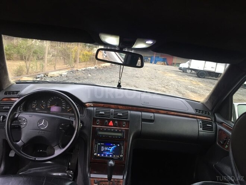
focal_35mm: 29
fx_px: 206
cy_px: 92
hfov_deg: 61.7
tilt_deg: -9.9
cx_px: 123
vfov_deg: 48.2
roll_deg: -7.8
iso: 40
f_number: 2.2
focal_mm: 4.15
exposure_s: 1/33
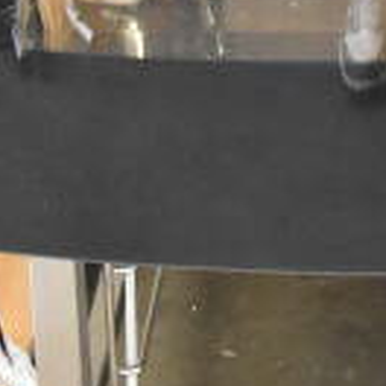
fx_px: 2006
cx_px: 491
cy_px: -506
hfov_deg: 10.8
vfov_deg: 9.8
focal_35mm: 159
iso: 2500
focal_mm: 18
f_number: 3.5
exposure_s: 1/30
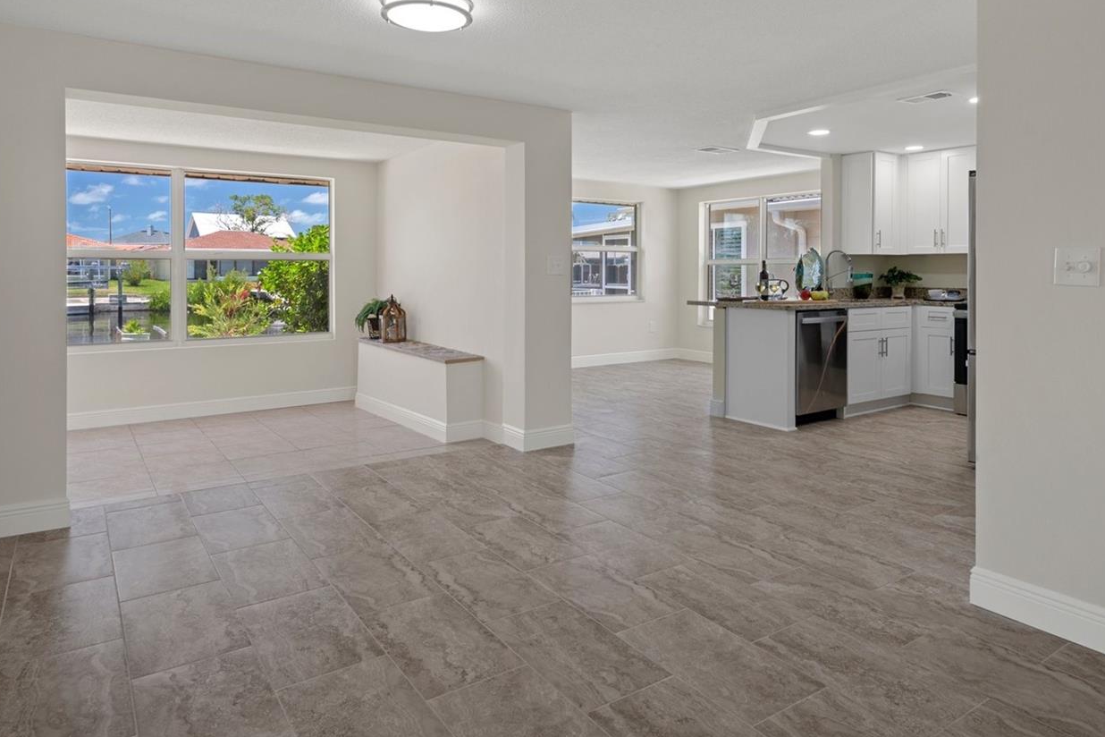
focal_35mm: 22
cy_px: 279
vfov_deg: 56.6
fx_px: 675
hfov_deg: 78.5
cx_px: 587
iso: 320
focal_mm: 17
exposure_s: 1/8
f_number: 9
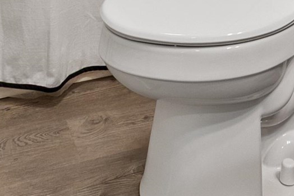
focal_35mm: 88
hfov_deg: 23.0
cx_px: 202
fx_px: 718
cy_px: -340
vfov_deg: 11.4
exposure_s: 1/2.5
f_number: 8
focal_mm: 10
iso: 320
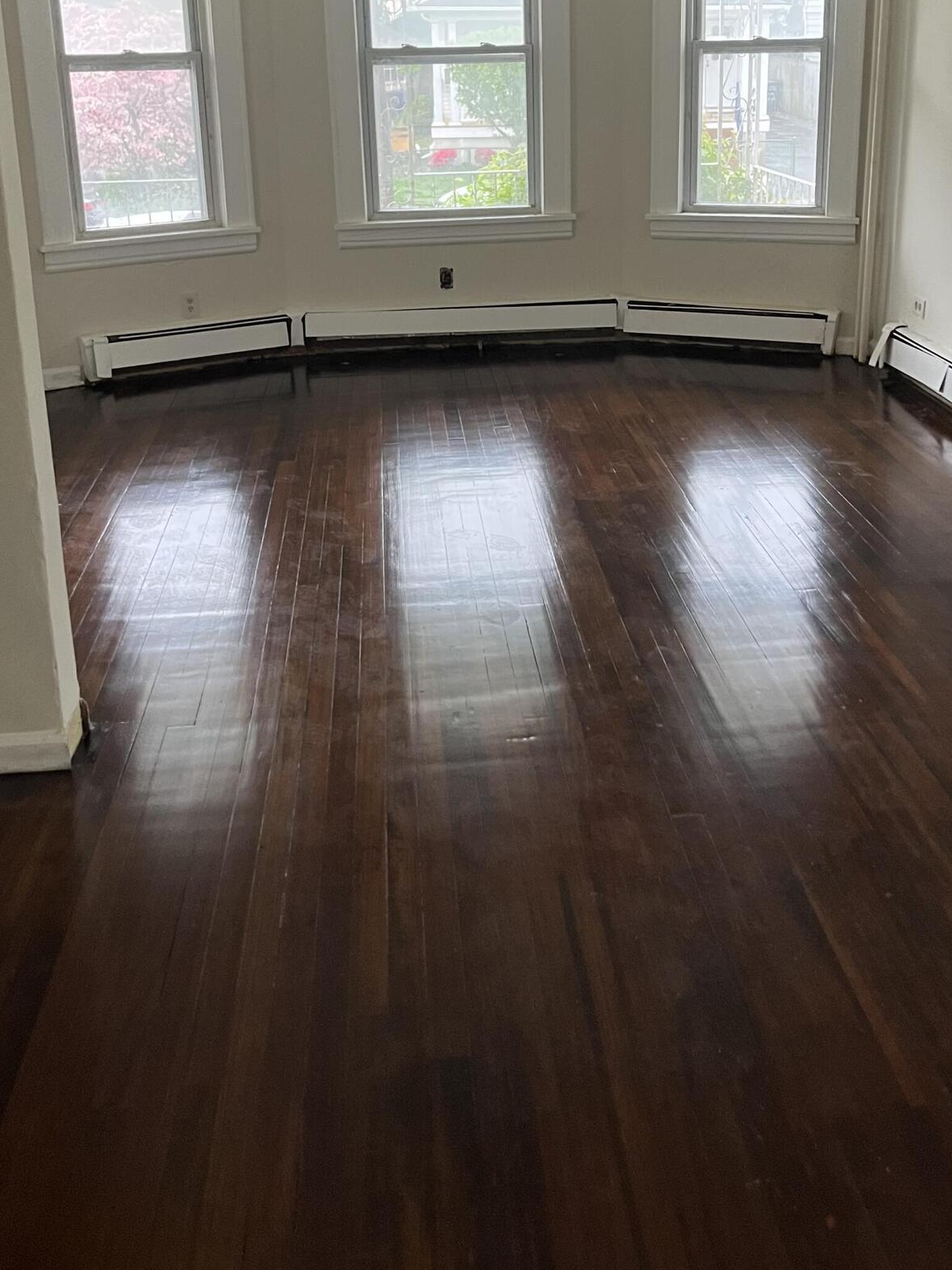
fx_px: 1393
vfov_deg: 48.2
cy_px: 434
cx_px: 523
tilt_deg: -12.7
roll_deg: +2.4
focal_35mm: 38
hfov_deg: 37.7
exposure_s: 1/60
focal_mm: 5.1
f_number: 1.6
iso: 400
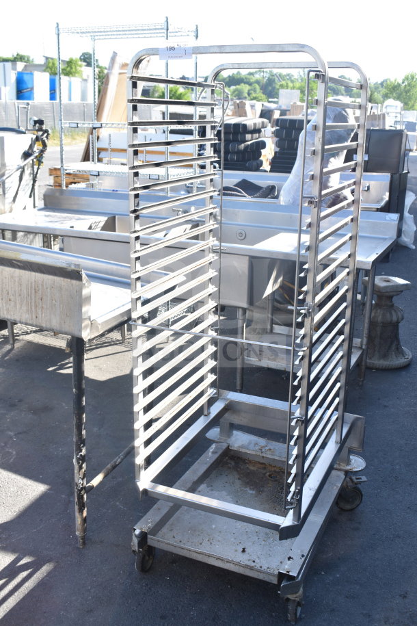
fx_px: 625
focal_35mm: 36
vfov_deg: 53.1
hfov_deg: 36.9
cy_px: 313
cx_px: 208
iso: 200
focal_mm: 24
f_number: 6.3
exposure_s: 1/160
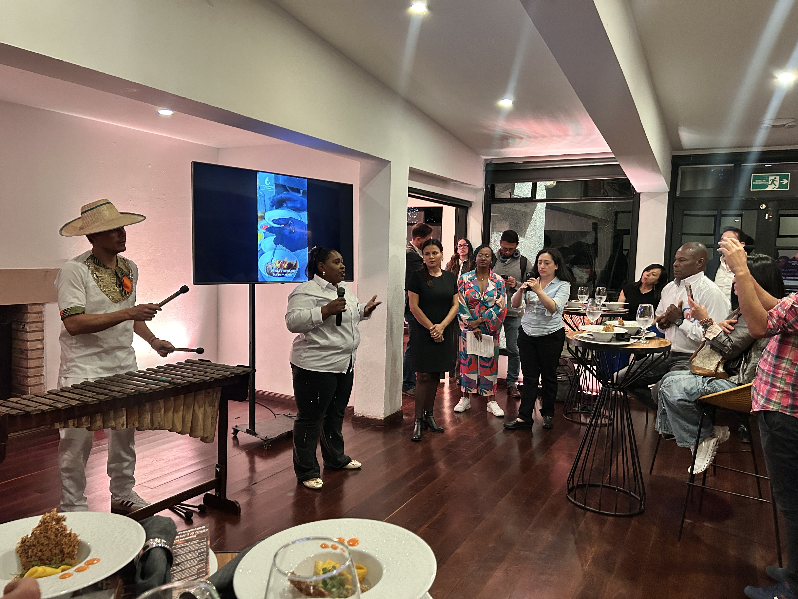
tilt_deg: -5.0
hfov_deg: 67.3
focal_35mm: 26
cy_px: 300
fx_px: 599
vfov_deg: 53.1
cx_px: 399
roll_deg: -1.3
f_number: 1.5
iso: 500
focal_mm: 5.7
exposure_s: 1/60
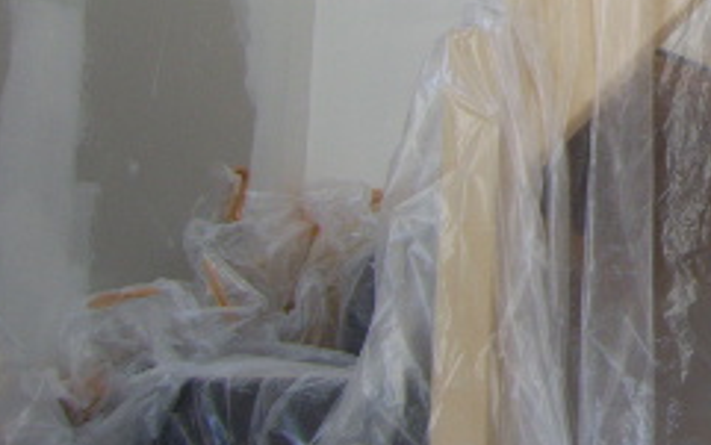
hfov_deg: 18.2
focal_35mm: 107
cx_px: 903
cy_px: -71
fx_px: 2075
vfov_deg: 12.0
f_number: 3.5
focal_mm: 7.8
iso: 50
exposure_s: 1/100
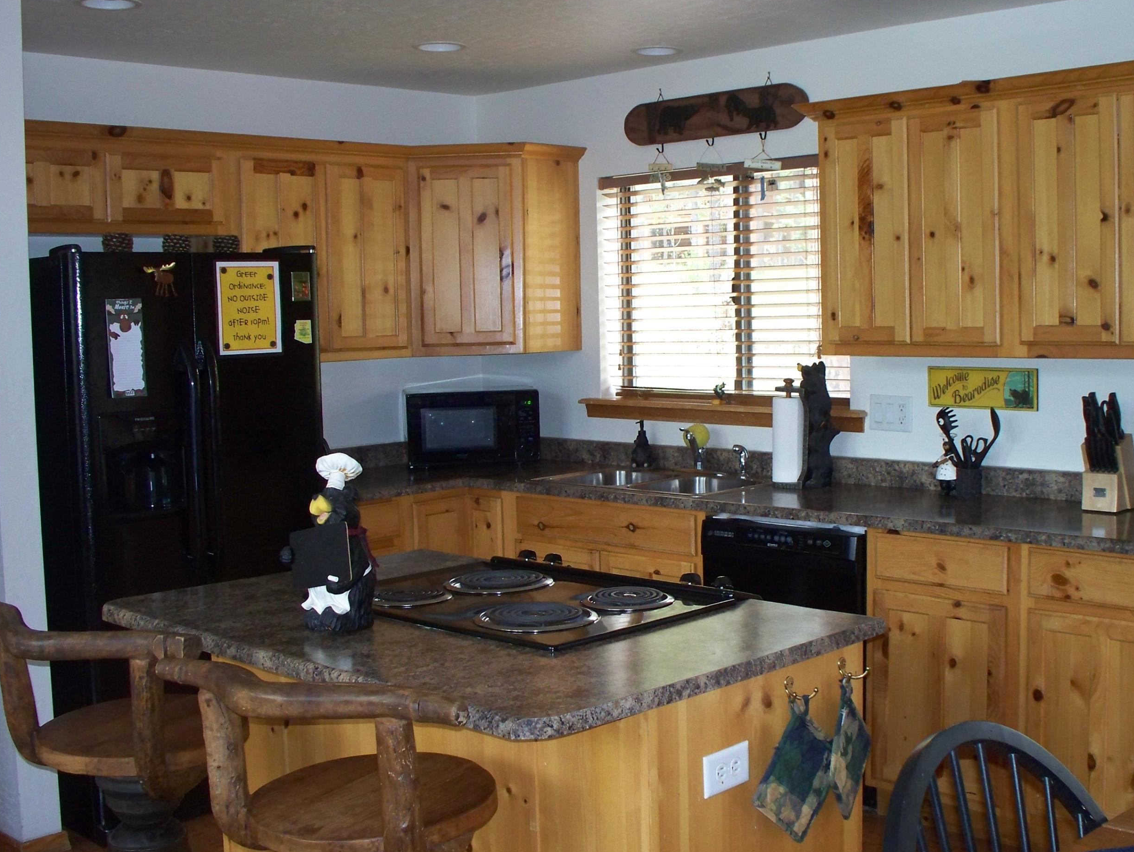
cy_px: 404
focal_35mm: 44
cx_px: 635
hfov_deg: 42.9
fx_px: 1442
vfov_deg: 32.9
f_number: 2.8
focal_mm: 7.54
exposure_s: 1/30
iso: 200
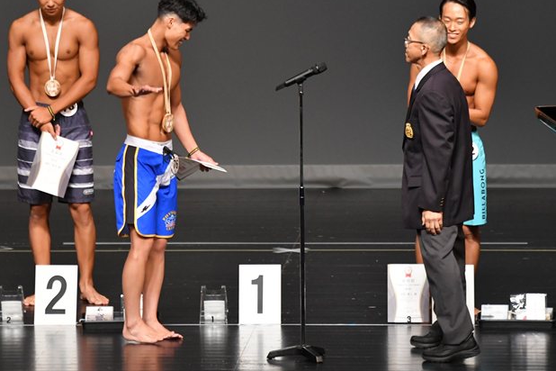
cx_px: 276
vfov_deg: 3.9
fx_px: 5513
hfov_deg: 5.8
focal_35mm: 357
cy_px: 149
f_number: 5.6
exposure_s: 1/400
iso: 2500
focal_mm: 190
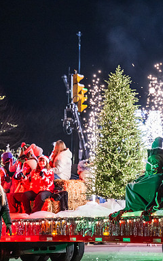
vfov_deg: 19.3
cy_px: 131
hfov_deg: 12.0
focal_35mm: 108
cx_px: 169
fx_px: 766
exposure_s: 1/250
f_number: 3.2
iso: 3200
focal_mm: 70
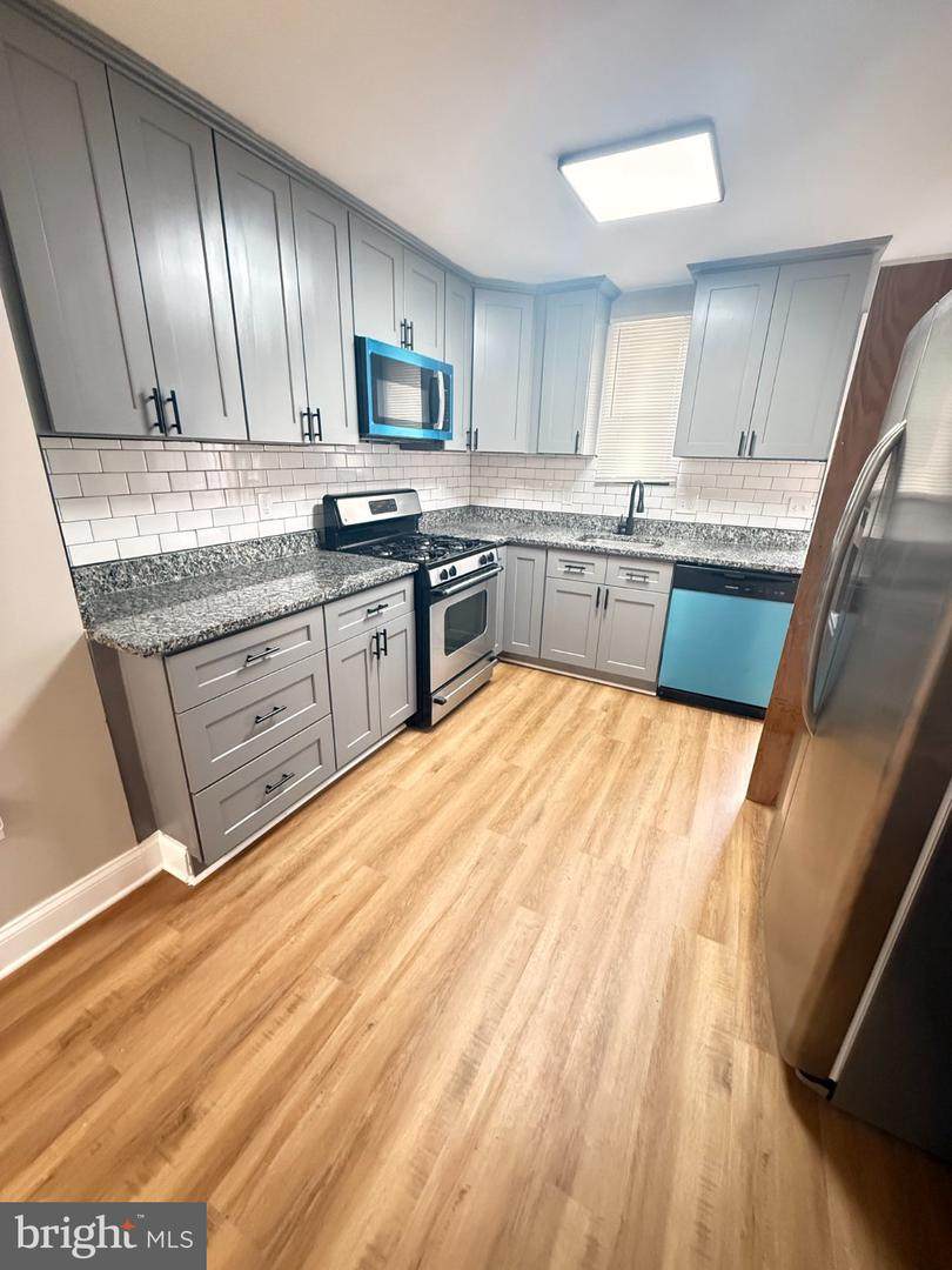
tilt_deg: -18.9
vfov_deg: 102.1
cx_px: 476
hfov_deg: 85.7
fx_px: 513
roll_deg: -2.2
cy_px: 635
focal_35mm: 14
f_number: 2.2
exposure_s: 1/60
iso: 800
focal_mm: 2.22
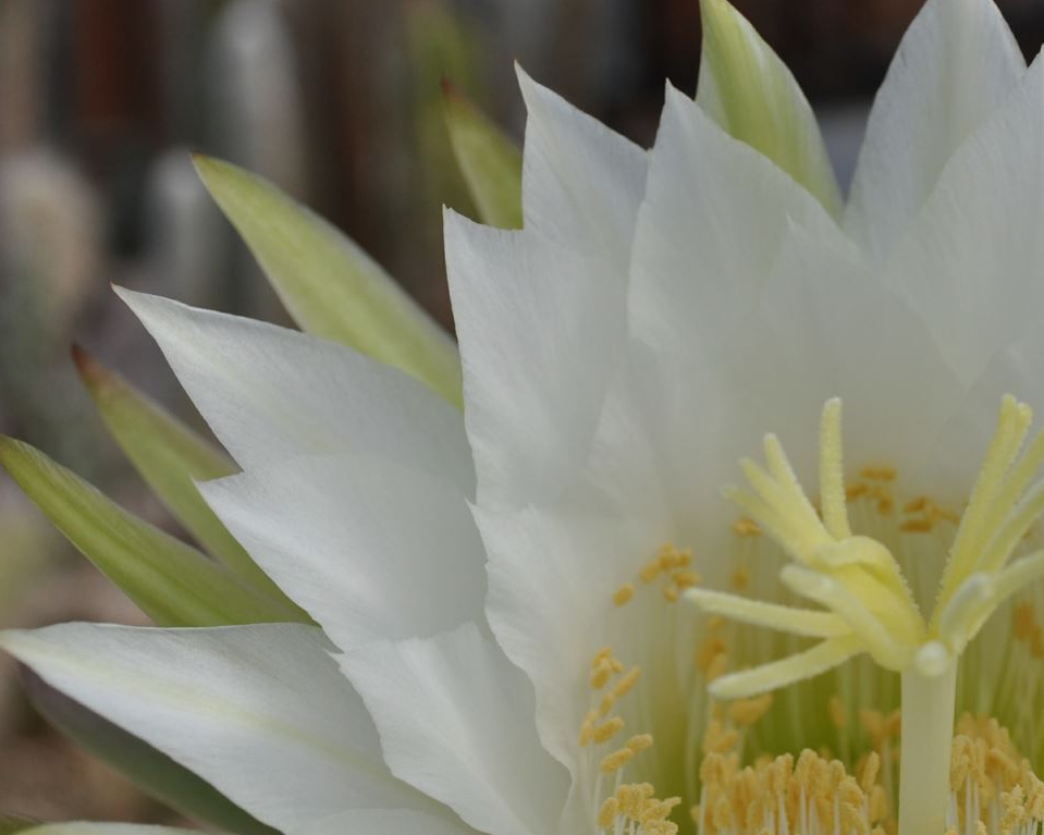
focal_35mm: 81
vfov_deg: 18.9
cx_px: 723
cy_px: 470
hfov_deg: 23.4
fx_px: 2503
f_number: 8
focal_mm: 26
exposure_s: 1/250
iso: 200
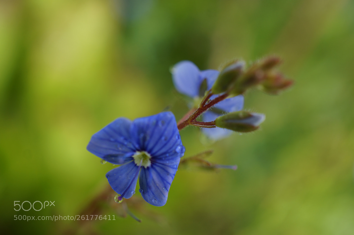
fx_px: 442
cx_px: 177
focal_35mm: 45
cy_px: 118
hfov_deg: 43.6
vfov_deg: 29.8
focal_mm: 30
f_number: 5
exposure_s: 1/200
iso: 100
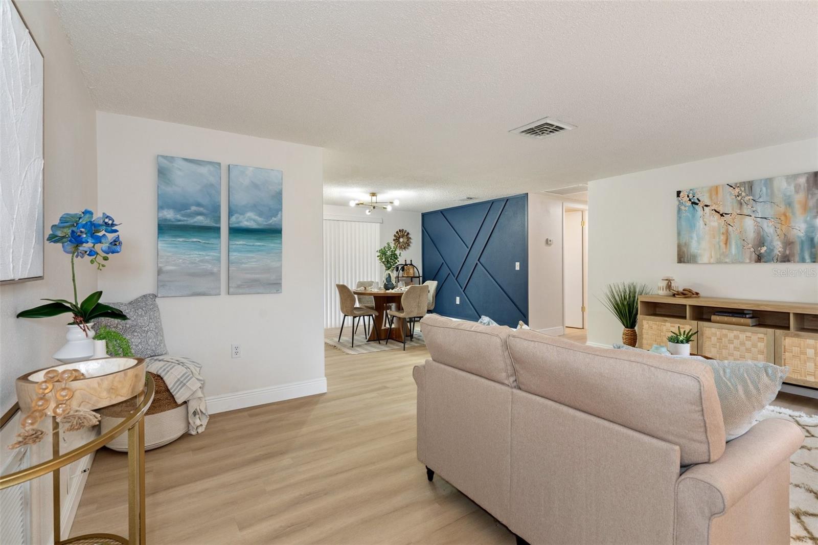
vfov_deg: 73.7
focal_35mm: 16
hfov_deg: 96.7
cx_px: 409
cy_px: 272
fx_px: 363
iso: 400
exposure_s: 1.6
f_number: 8
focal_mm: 16
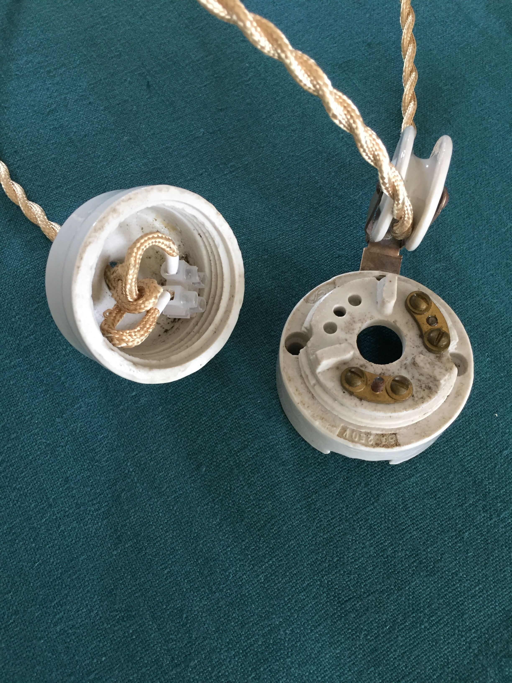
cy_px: 342
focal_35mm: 29
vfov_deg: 61.7
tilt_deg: -69.8
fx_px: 572
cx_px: 256
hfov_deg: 48.2
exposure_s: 1/33
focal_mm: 4.15
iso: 160
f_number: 2.2
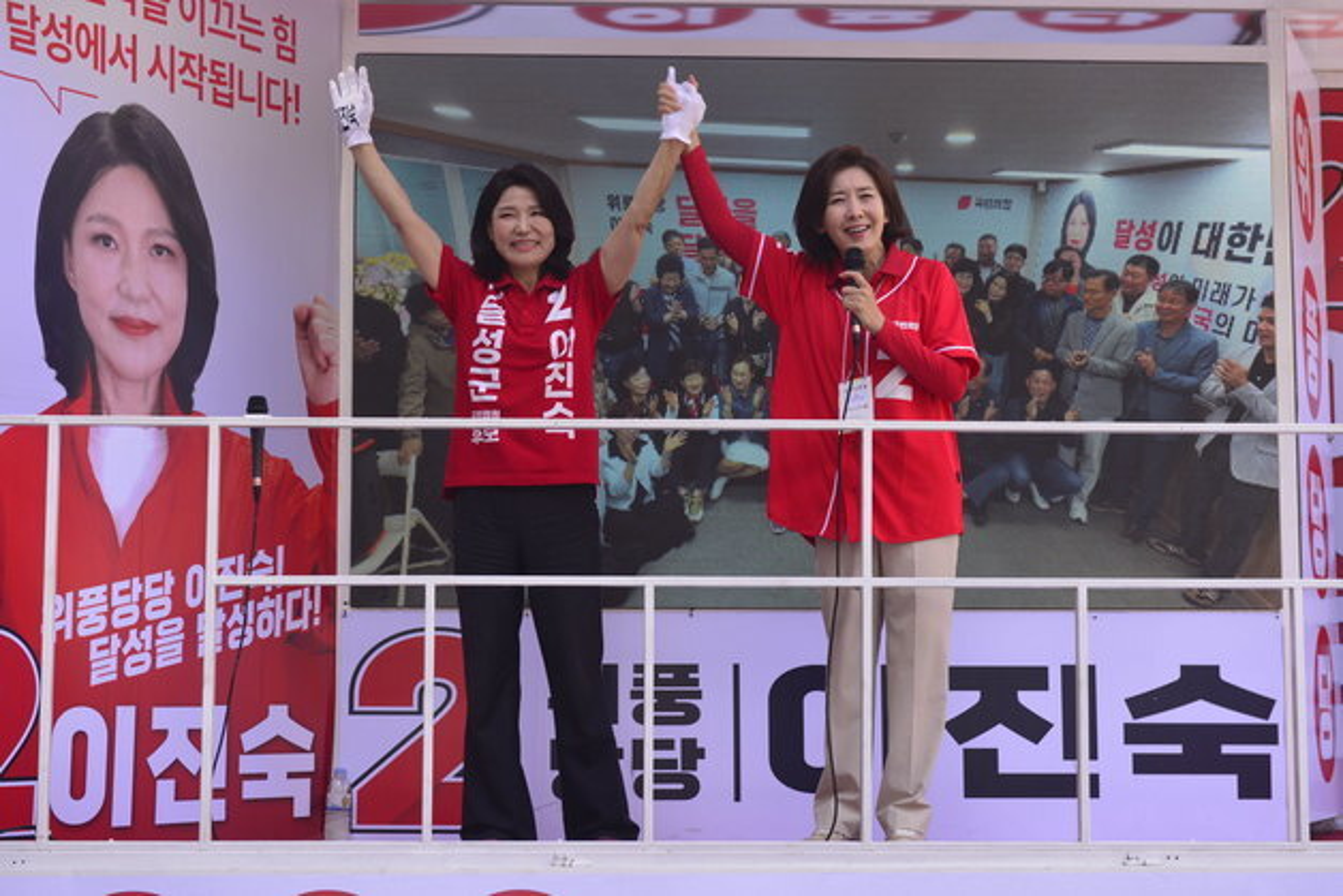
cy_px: 448
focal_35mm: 70
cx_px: 672
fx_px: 2612
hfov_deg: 28.8
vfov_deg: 19.5
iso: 200
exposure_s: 1/160
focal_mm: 70
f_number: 6.3
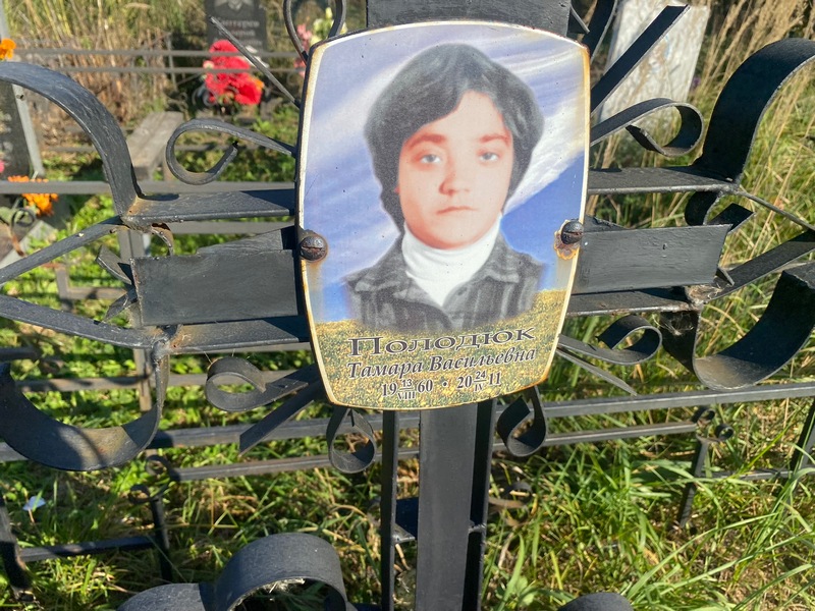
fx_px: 612
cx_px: 408
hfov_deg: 67.3
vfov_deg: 53.1
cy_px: 306
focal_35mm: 26
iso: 32
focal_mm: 4.25
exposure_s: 1/3300
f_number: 1.8
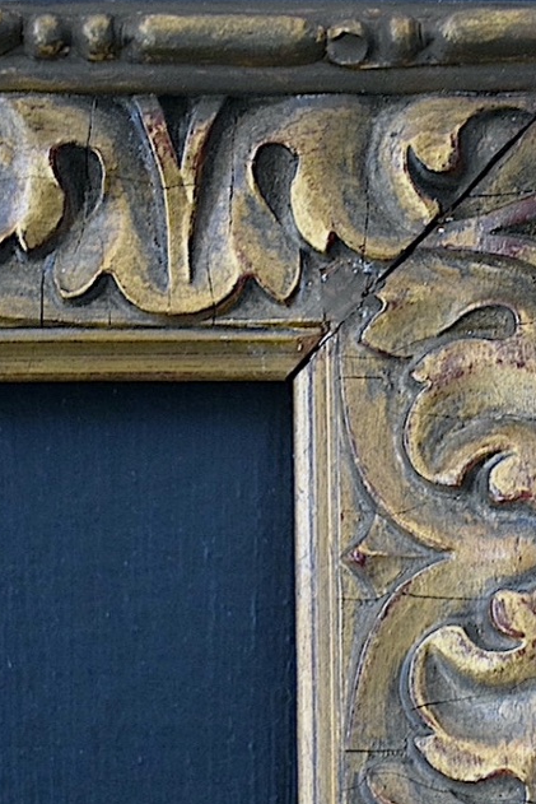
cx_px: 335
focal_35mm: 97
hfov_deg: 14.1
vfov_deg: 20.8
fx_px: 2165
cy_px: 647
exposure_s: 1/60
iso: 3200
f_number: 4.5
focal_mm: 34
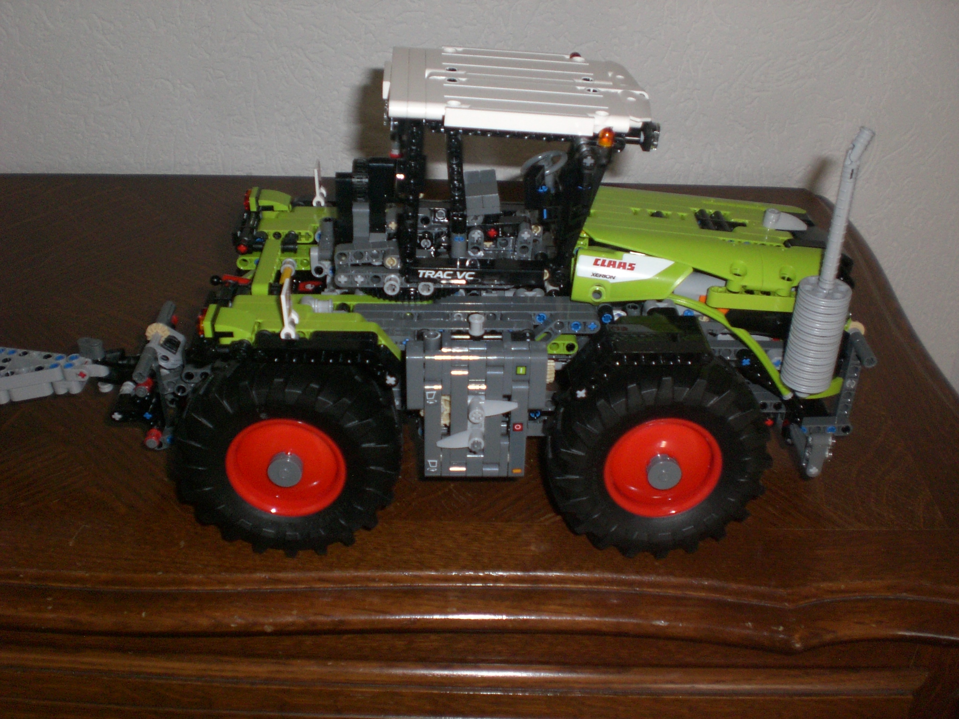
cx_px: 480
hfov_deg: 49.0
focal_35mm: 38
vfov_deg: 37.7
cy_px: 360
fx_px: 1053
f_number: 3.1
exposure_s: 1/30
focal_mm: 6.3
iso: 200
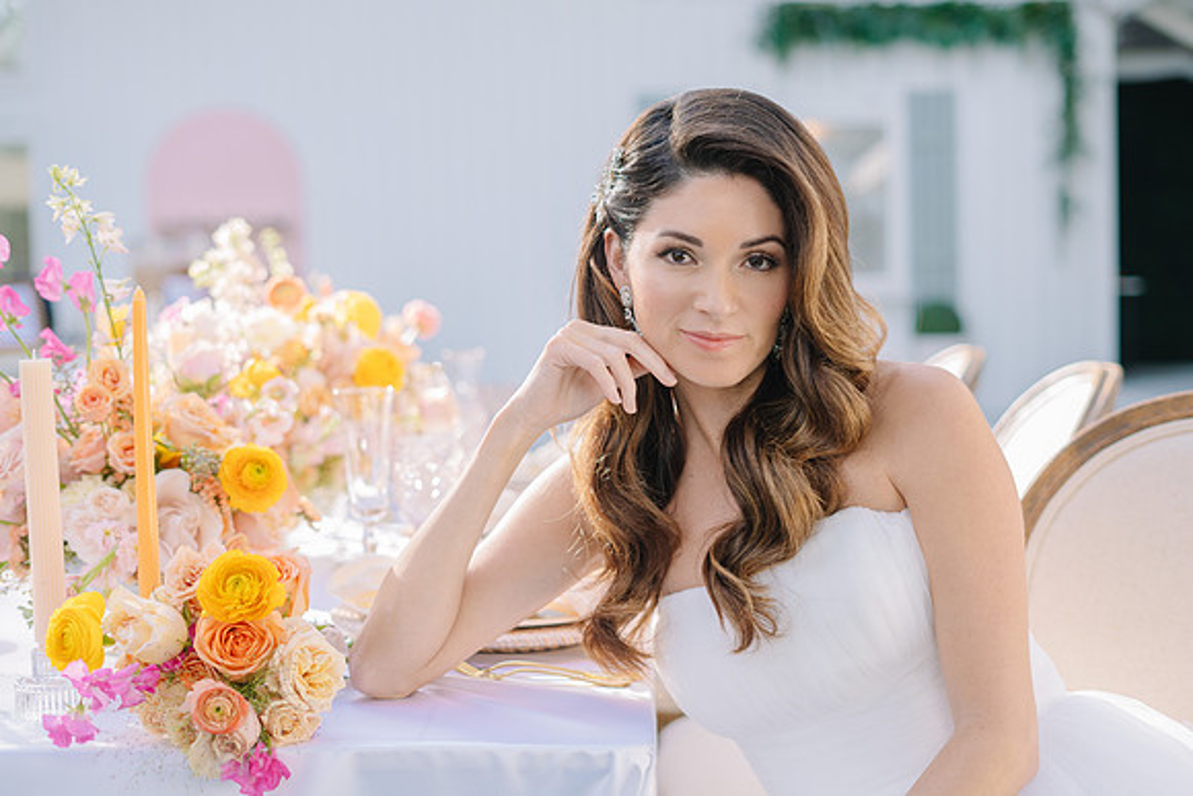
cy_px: 398
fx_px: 1688
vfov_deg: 26.5
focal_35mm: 51
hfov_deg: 38.9
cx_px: 596
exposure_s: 1/200
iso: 50
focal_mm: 50
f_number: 2.5
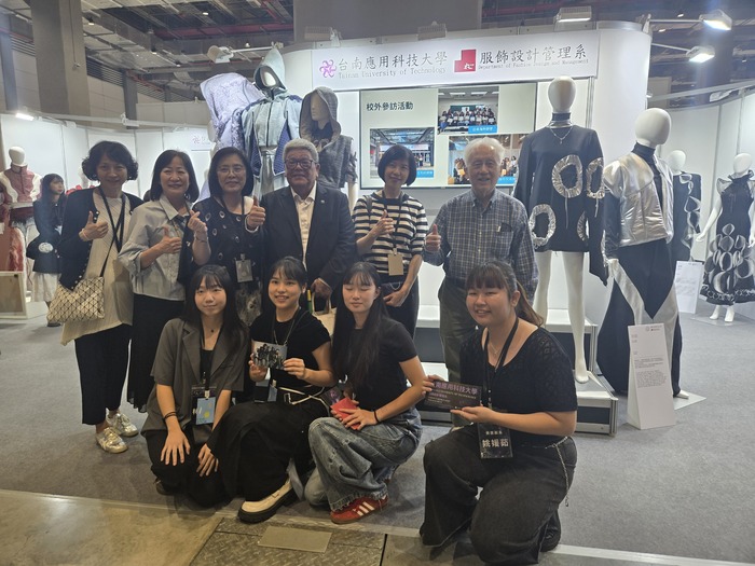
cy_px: 283
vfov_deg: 58.9
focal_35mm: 23
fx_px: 502
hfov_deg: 73.9
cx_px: 378
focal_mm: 5.4
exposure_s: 1/120
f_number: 1.8
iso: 100
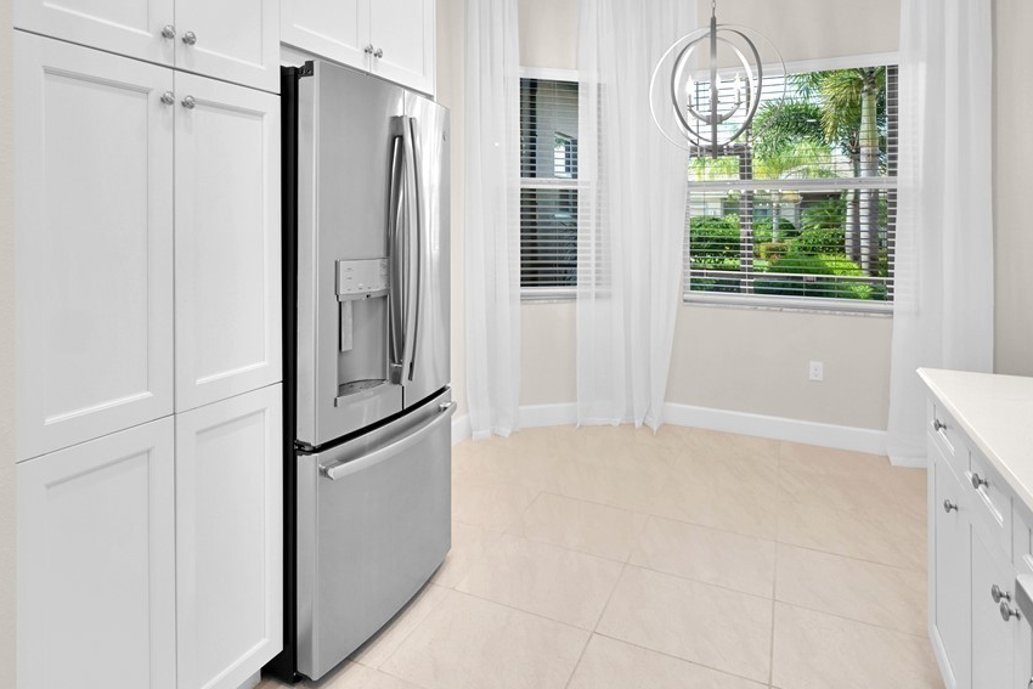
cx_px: 411
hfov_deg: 75.2
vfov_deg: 54.8
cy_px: 283
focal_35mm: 23
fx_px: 660
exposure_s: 1/25
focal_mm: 12
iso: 100
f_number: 3.5
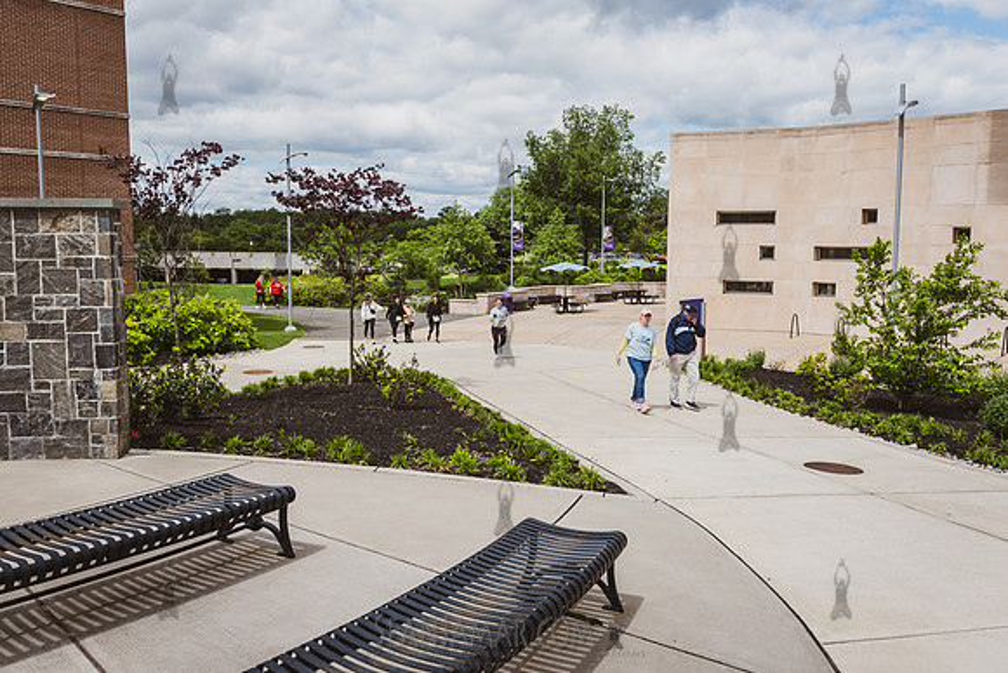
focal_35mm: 29
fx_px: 826
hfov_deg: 62.8
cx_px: 504
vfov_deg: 44.3
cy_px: 336
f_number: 4.5
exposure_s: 1/3200
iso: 400
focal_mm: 29
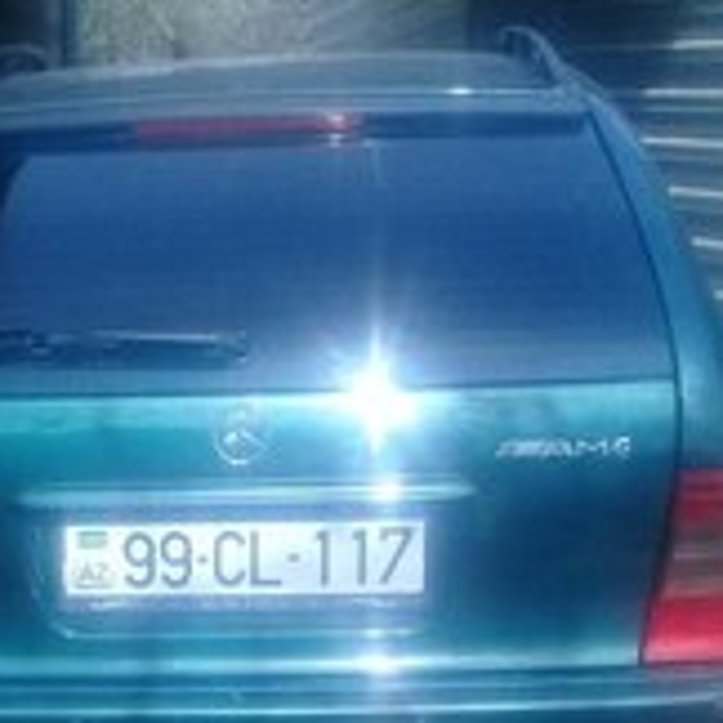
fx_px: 1985
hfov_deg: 20.3
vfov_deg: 18.8
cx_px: 112
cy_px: 1004
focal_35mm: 84
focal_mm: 3.3
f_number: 2.2
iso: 64
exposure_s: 1/646
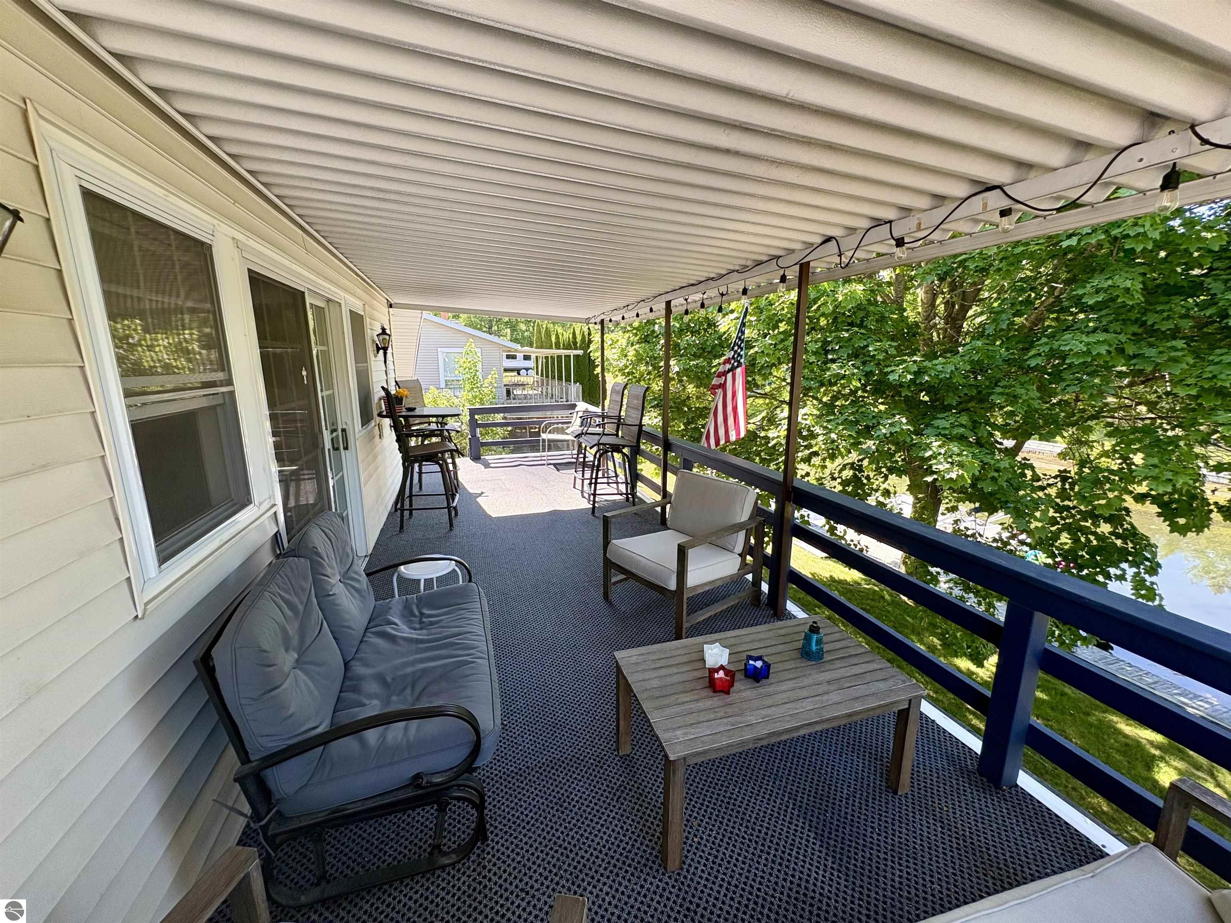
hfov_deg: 102.1
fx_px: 498
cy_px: 462
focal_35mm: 14
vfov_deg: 85.7
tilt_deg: -10.1
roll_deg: -0.4
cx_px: 616
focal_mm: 2.22
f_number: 2.2
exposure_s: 1/207
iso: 64
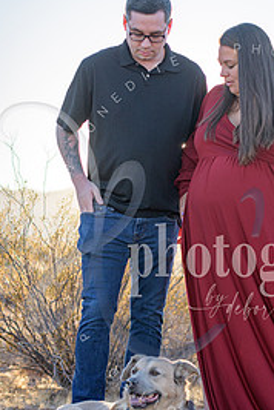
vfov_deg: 17.3
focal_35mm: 118
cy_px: 232
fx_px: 1347
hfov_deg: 11.6
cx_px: 216
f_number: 3.5
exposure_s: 1/1250
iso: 250
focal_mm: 70
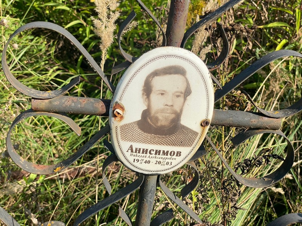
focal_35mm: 52
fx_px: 454
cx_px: 151
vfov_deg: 28.0
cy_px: 113
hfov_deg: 36.8
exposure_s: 1/592
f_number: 2
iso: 20
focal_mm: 6
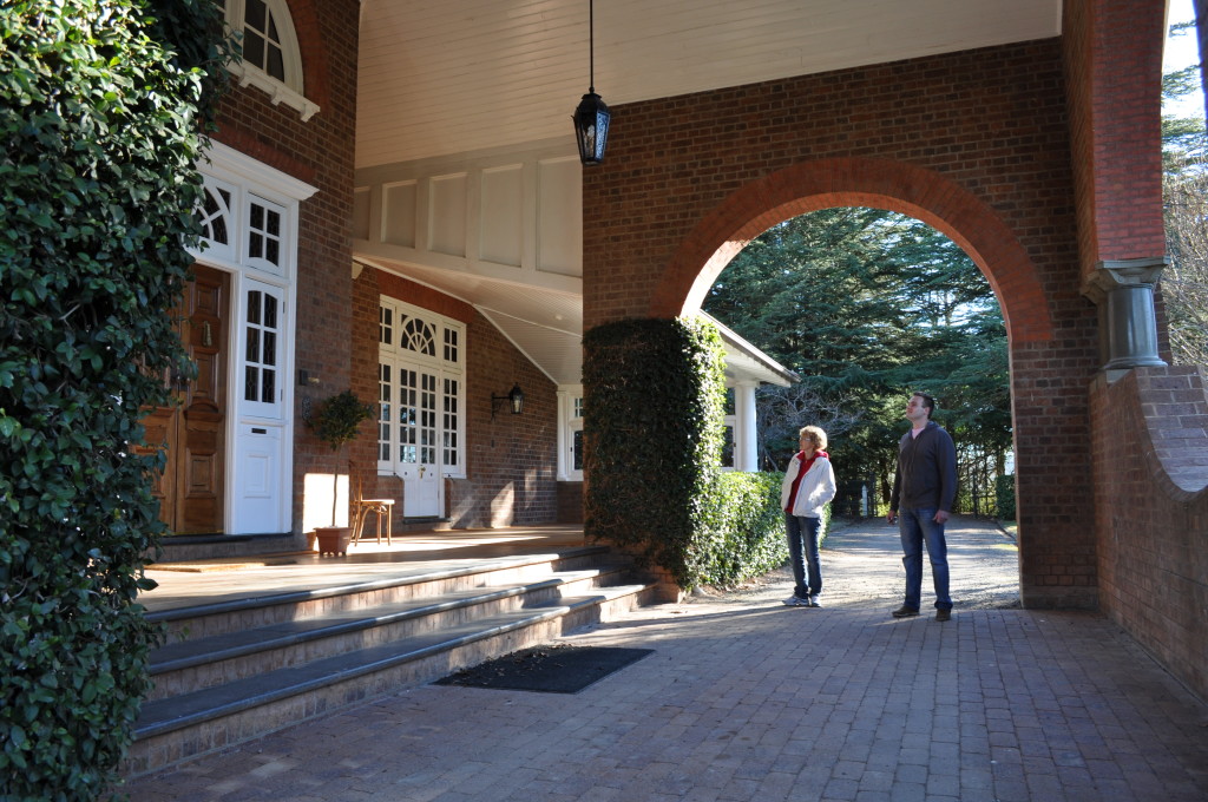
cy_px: 401
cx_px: 604
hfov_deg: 67.4
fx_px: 905
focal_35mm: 27
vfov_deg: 47.8
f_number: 6.3
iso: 200
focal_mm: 18
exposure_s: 1/40
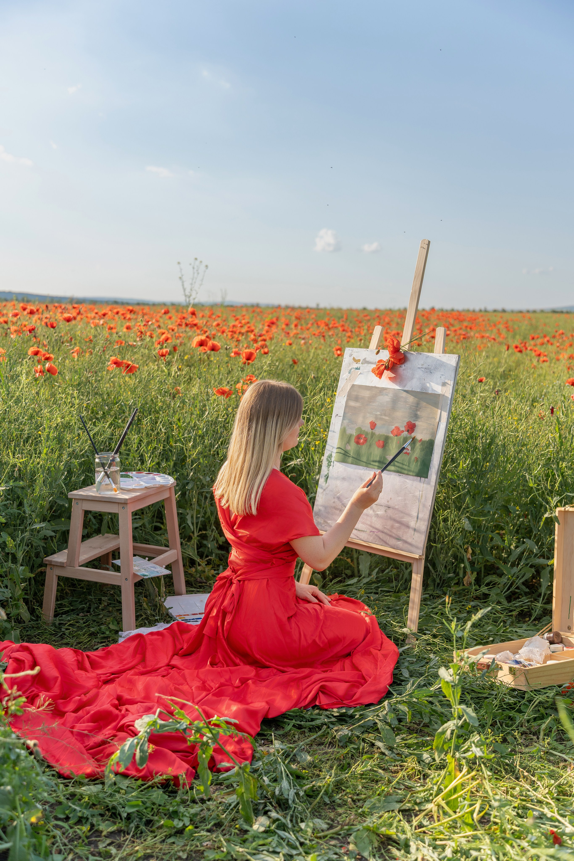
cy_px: 430
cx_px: 287
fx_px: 861
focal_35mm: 36
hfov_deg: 36.9
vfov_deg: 53.1
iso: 125
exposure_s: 1/800
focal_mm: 36
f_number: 3.2
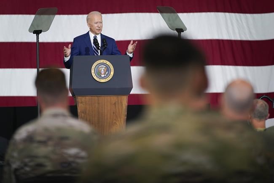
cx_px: 137
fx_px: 1811
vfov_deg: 5.8
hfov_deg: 8.7
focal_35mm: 238
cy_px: 92
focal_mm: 238
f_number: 4
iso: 2500
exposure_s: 1/800
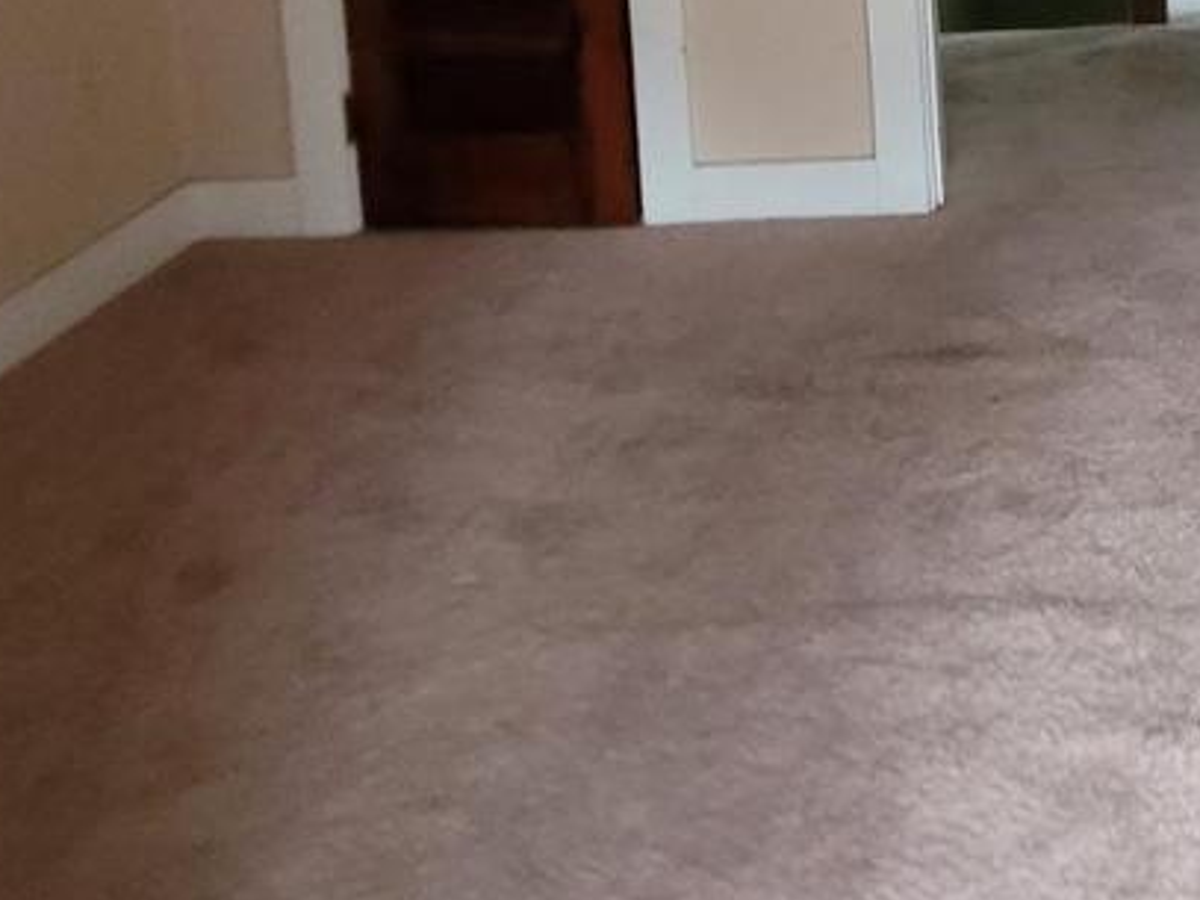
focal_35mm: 46
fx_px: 1594
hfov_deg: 37.2
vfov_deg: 26.2
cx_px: 1182
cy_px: -310
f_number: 2.2
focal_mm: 1.74
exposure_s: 1/30
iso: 500
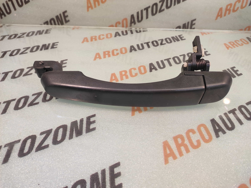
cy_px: 94
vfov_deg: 74.7
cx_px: 126
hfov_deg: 91.1
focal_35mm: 17
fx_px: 123
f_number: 1.79
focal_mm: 4.74
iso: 291
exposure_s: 1/50
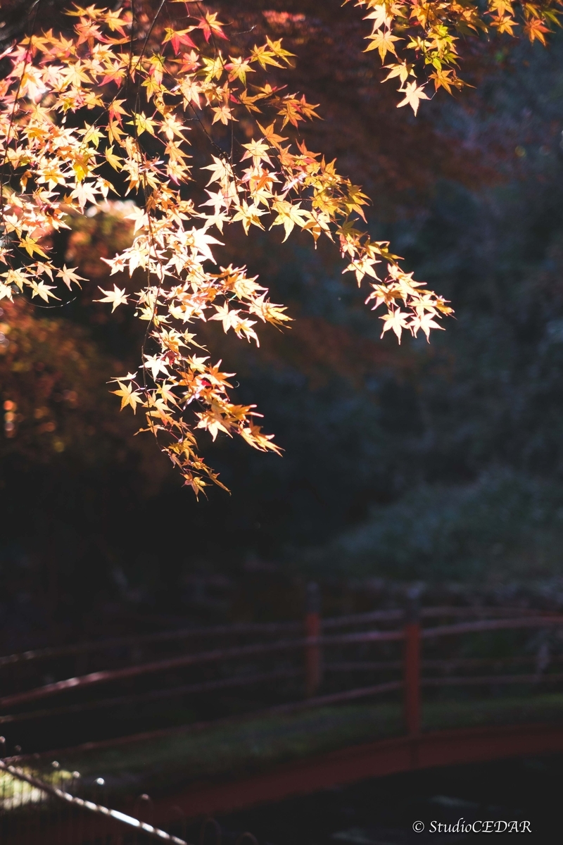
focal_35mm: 53
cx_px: 282
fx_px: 1243
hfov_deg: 25.5
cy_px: 422
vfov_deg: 37.5
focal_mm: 35
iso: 400
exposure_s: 1/2000
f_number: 1.4
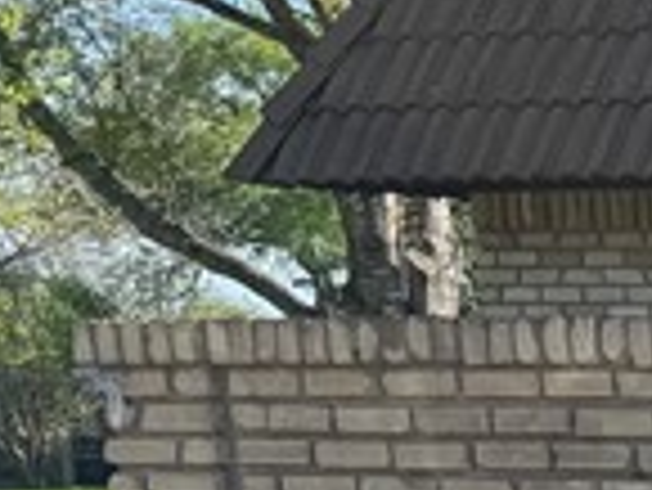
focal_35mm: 169
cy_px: 976
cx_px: 2257
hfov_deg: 8.6
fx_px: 3186
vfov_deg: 8.4
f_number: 1.78
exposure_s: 1/2604
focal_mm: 6.76
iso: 80
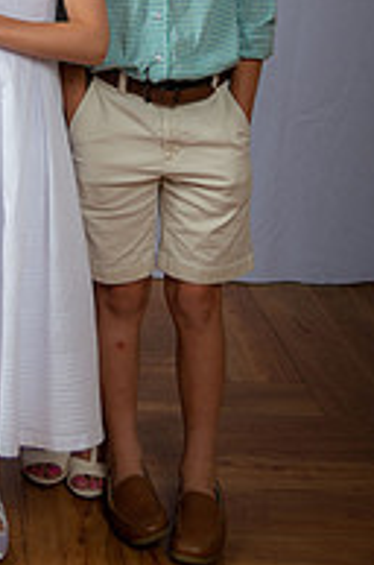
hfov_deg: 12.9
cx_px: 13
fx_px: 1642
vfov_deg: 18.8
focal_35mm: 105
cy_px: -35
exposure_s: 1/200
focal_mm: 45
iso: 250
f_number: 6.3
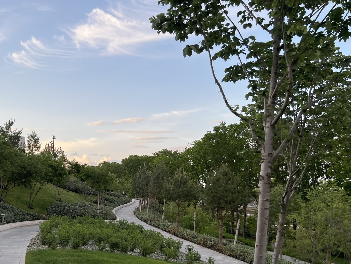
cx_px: 123
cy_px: 174
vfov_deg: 38.3
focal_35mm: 37
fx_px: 375
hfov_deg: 49.4
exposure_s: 1/601
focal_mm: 5.7
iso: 50
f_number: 1.5
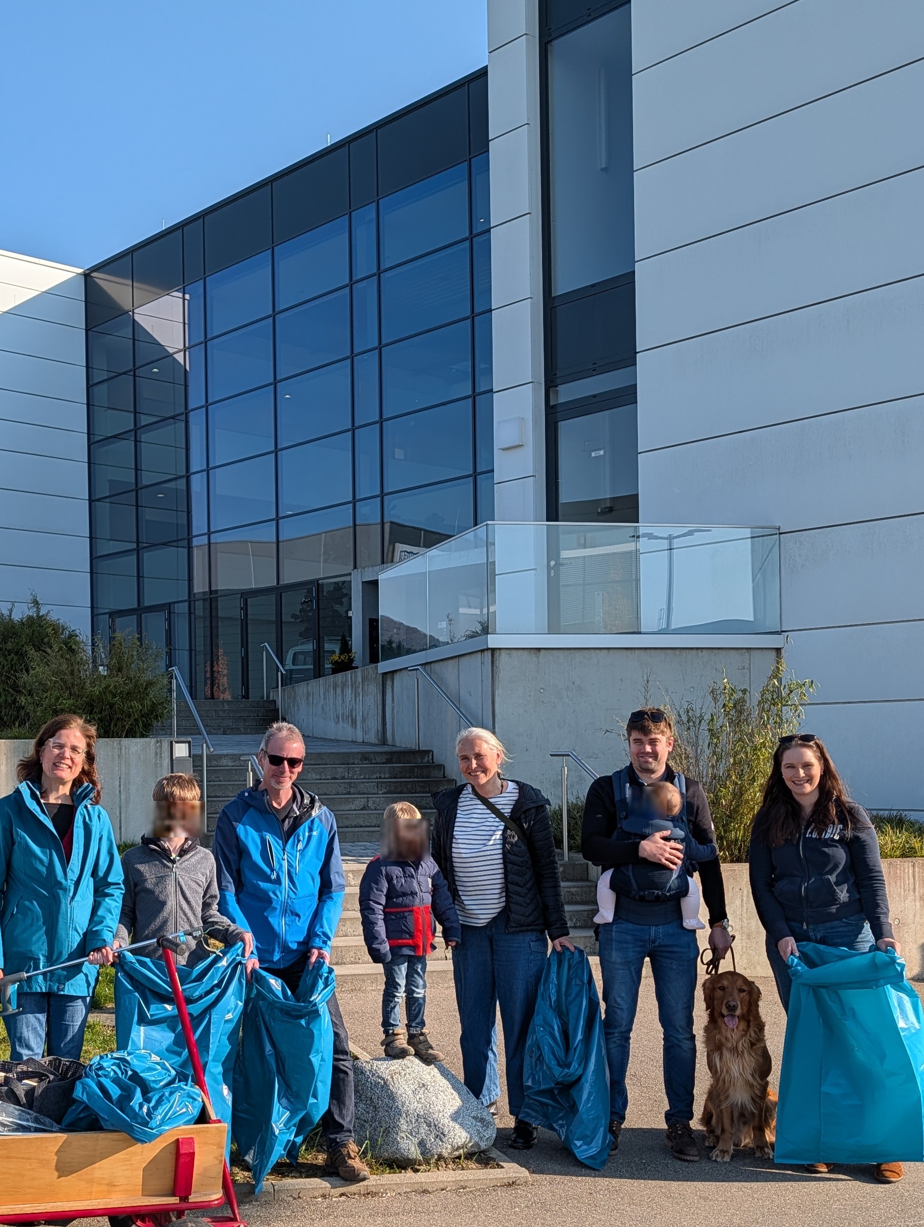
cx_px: 240
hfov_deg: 36.1
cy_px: 717
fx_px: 1385
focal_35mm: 39
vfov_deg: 47.6
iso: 21
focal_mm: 6.9
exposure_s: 1/1233
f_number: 1.68
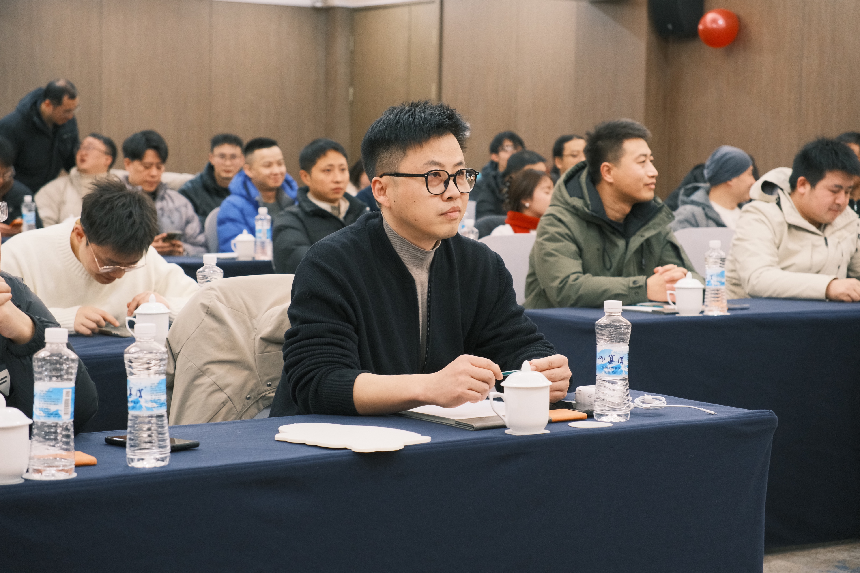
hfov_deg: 27.0
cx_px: 430
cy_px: 286
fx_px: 1792
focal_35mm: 75
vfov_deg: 18.2
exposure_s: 1/80
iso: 2000
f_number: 4
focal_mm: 50
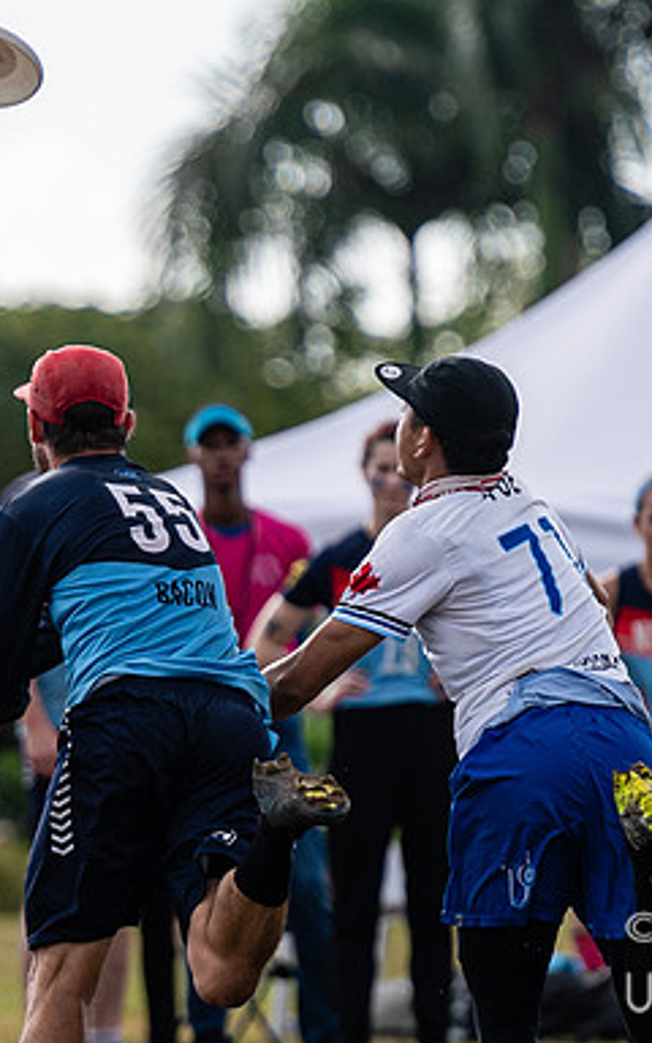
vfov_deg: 2.3
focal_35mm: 932
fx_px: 26497
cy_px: 602
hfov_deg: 1.4
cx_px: 223
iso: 64
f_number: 3.2
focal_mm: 200
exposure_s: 1/1000
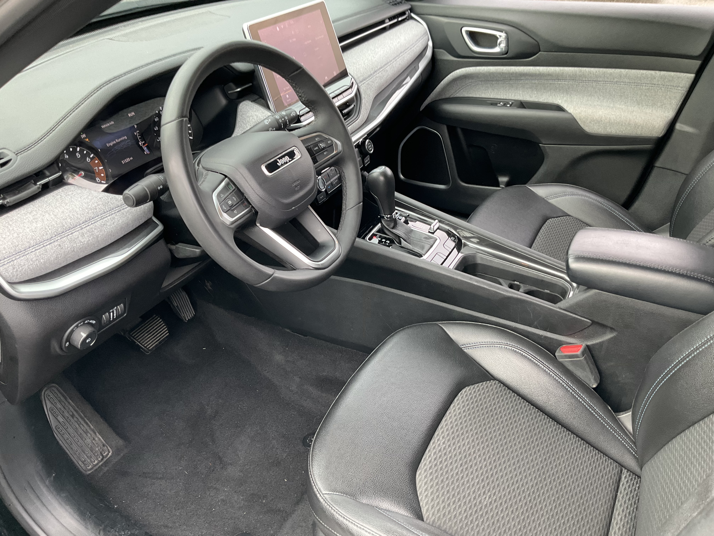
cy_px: 268
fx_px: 598
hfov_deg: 61.7
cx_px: 357
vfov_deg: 48.2
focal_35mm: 29
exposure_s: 1/122
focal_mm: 3
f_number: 1.8
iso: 64
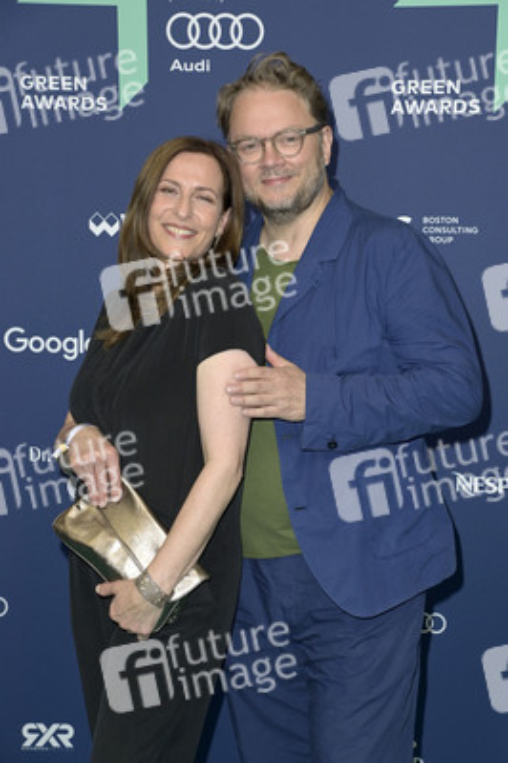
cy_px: 382
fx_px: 1590
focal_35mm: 75
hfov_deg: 18.2
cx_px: 254
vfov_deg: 27.0
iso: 800
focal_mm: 75
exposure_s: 1/250
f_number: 6.3
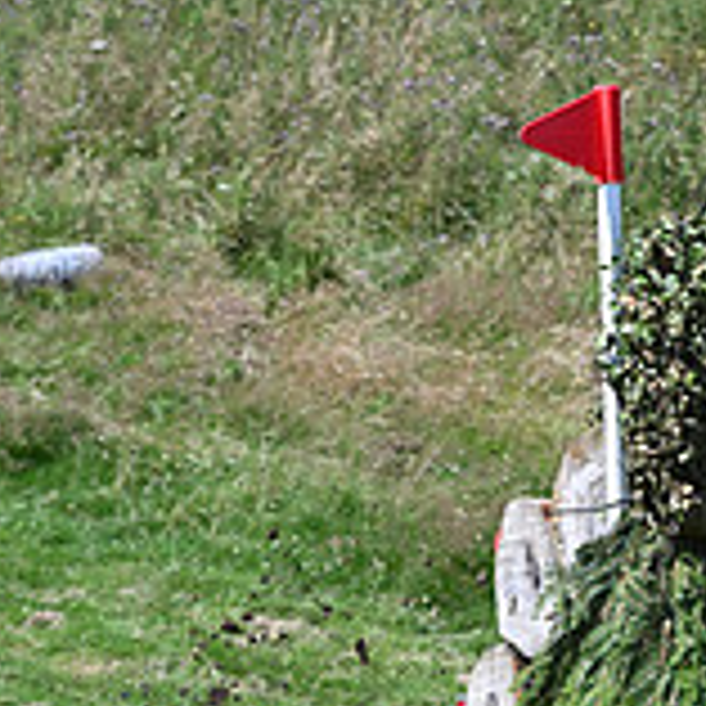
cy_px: 169
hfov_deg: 7.7
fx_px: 5076
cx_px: 1232
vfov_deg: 7.9
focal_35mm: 220
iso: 220
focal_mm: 70
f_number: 4.5
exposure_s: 1/1250
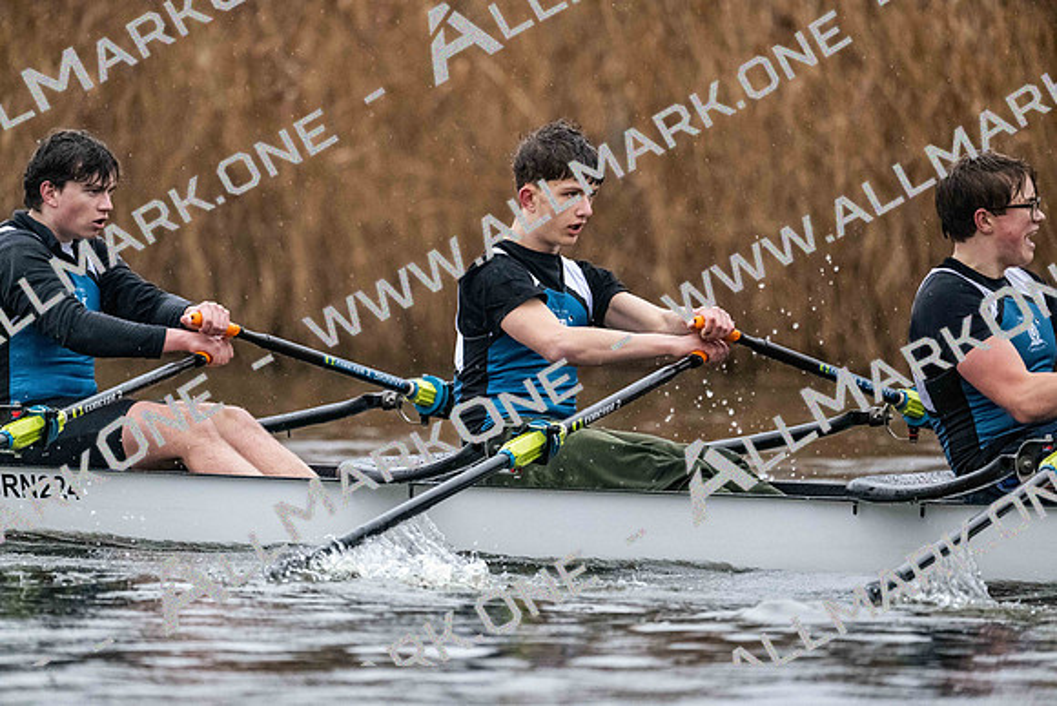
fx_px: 11747
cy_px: 353
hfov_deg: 5.2
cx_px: 528
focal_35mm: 400
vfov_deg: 3.4
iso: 7200
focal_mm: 400
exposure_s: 1/1600
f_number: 4.5
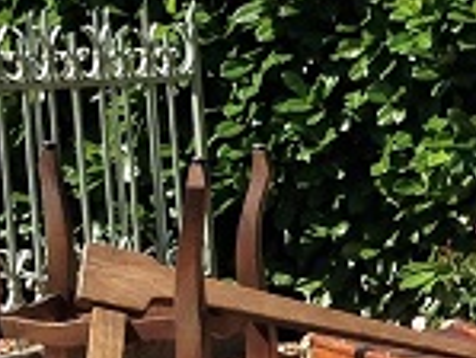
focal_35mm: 199
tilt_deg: -8.9
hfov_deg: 9.2
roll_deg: +1.4
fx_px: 2739
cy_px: 380
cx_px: 1000
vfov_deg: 7.4
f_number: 2.4
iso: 50
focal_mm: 4.12
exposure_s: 1/1022
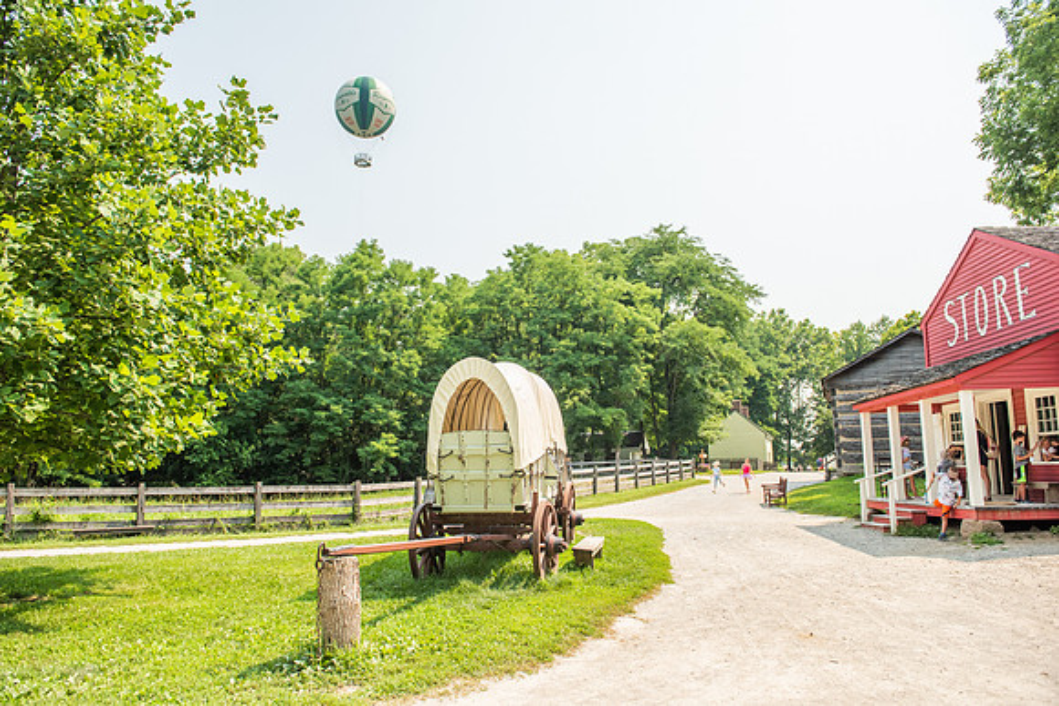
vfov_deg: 52.1
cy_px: 353
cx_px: 523
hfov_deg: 72.5
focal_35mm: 25
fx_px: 722
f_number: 4
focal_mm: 24
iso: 500
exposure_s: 1/3200
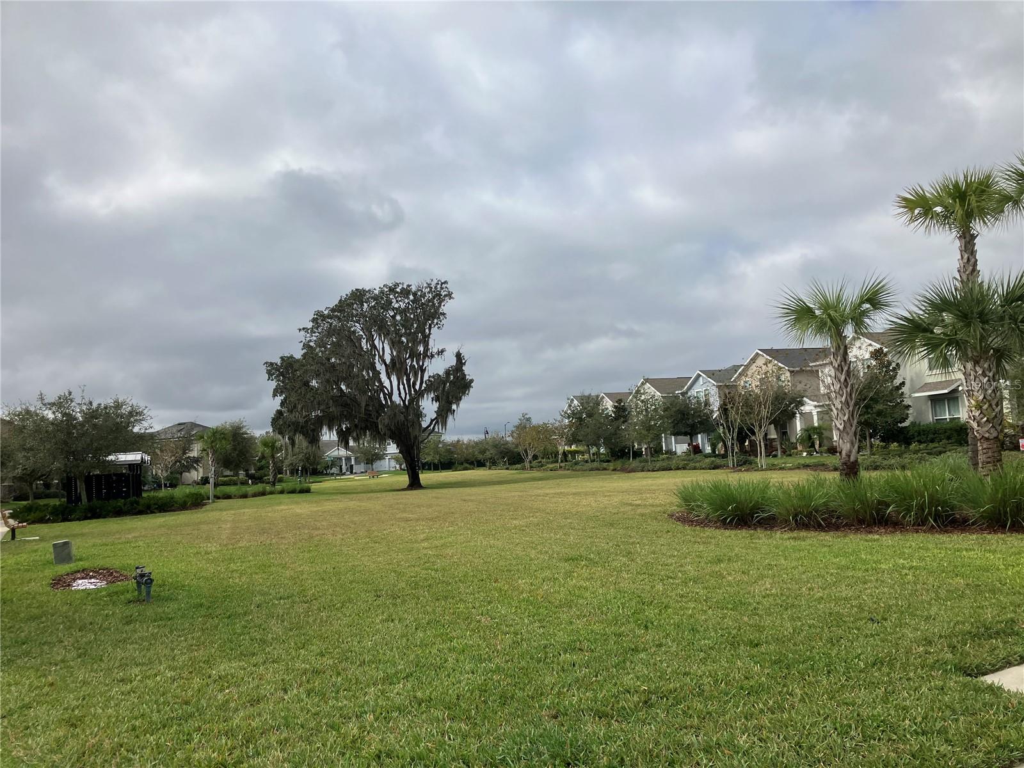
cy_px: 384
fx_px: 828
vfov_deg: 49.7
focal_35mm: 28
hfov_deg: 63.4
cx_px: 512
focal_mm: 3.99
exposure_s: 1/3247
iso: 32
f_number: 1.8
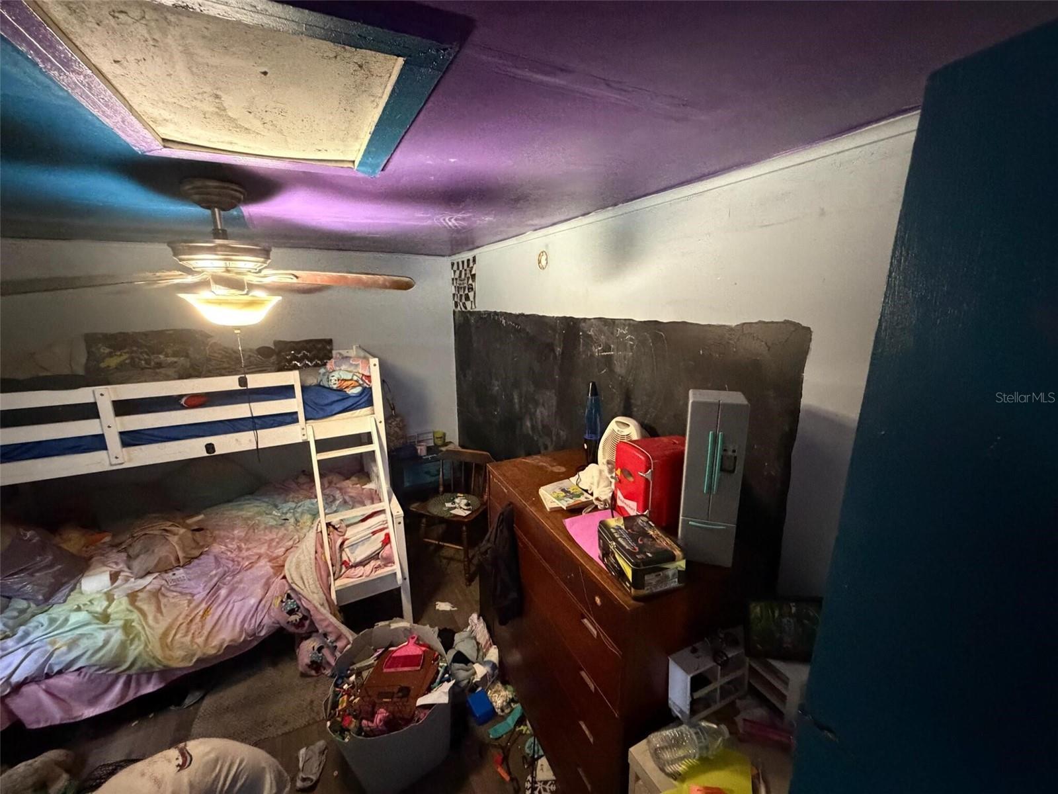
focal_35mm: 14
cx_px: 529
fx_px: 428
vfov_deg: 85.7
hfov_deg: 102.1
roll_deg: +1.6
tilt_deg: -13.1
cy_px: 397
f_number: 2.2
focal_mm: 2.22
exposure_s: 1/40
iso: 1250
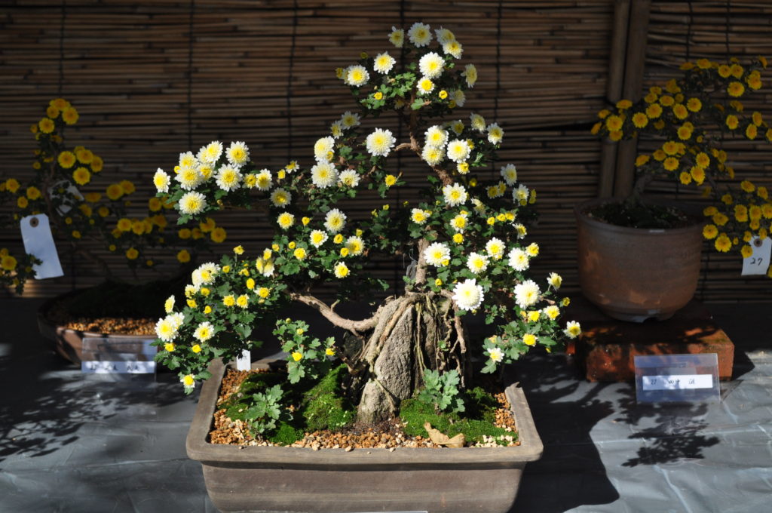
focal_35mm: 57
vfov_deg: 23.7
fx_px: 1221
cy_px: 256
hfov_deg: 35.1
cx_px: 386
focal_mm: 38
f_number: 5.6
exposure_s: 1/1250
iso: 400
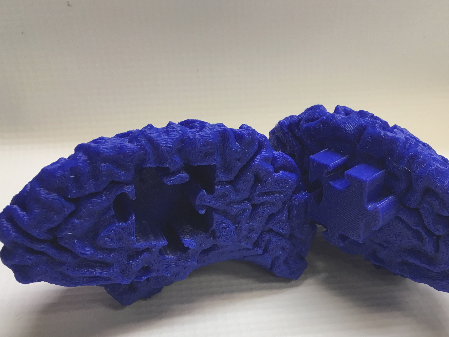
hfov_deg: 48.7
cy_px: 198
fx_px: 493
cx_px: 270
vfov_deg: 37.6
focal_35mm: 38
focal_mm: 4.15
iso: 32
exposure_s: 1/30
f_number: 2.2
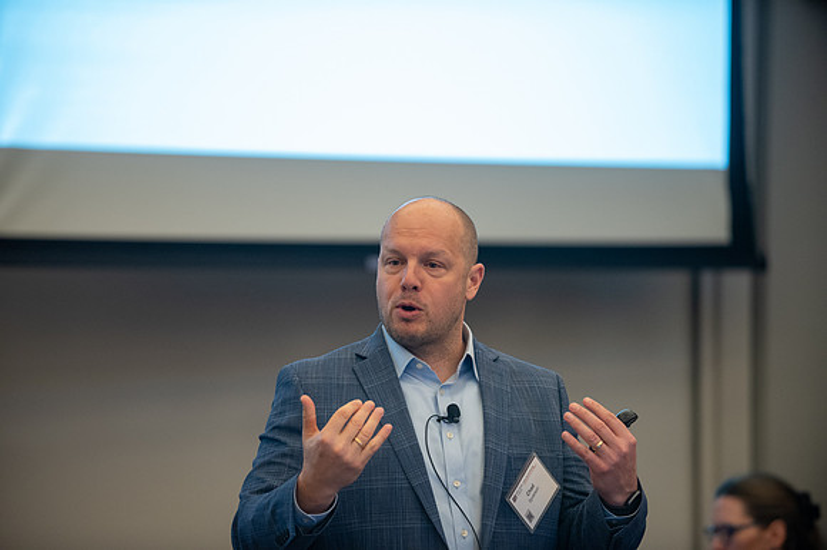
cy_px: 275
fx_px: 4596
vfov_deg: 6.9
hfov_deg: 10.3
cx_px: 414
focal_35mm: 200
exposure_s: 1/160
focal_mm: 200
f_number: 2.8
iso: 2000
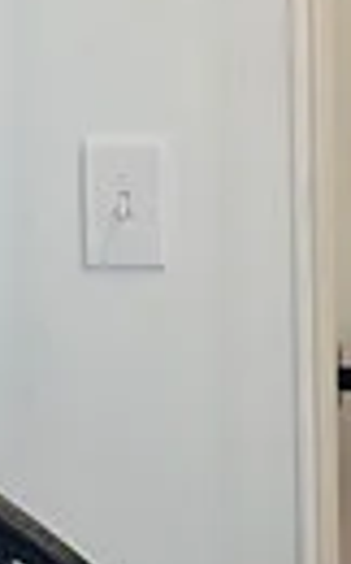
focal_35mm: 201
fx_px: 3083
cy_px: 265
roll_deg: -1.0
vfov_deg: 10.4
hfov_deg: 6.4
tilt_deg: -3.5
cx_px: 581
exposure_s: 1/143
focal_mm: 6.86
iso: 64
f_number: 1.78
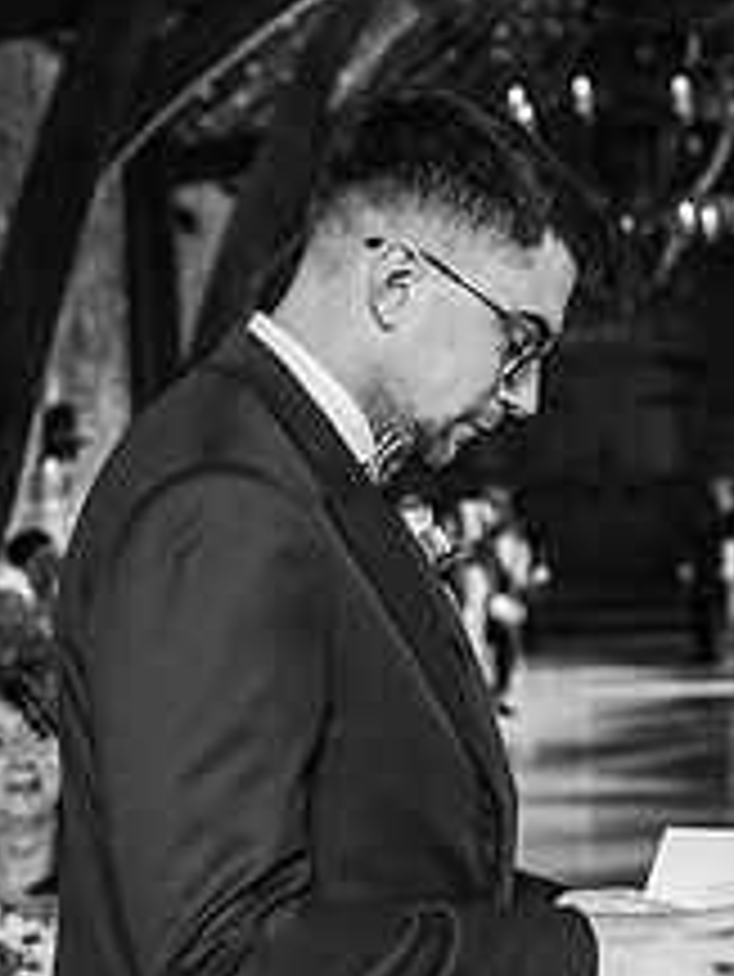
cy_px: 670
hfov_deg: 16.1
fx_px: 2542
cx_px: 752
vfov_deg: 21.7
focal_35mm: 90
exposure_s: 1/200
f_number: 2.2
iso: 720
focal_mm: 35
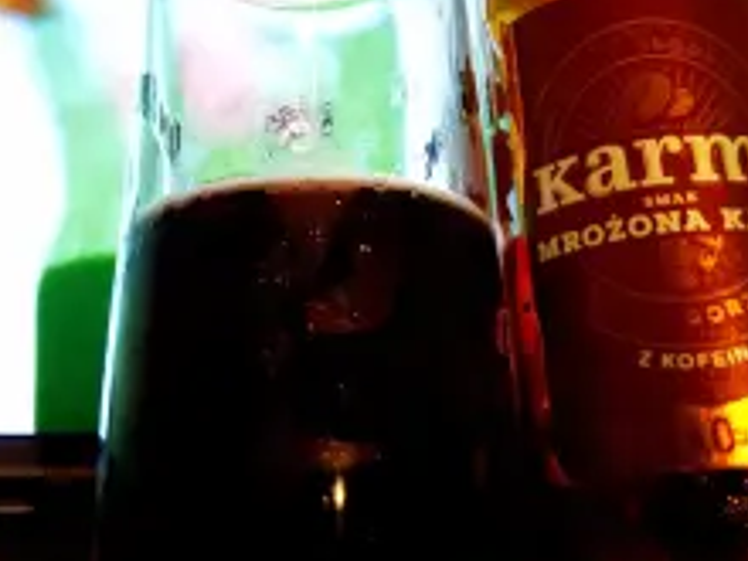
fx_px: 1102
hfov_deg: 37.5
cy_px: 116
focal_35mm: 51
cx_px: 347
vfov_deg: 28.0
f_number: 2
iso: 562
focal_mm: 3.54
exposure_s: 1/25.1
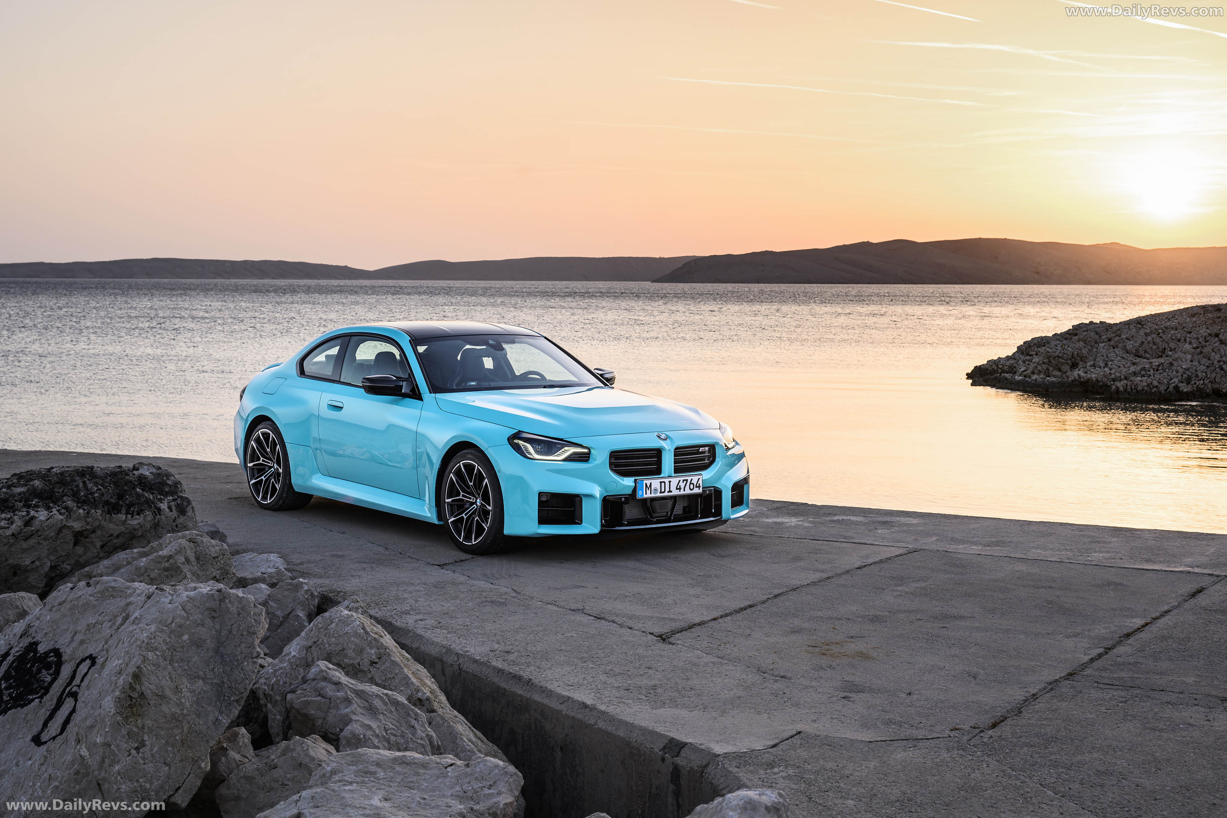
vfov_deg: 27.5
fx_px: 1670
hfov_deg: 40.3
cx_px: 614
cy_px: 409
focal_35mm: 49
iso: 50
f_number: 7.1
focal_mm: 49
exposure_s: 1/20
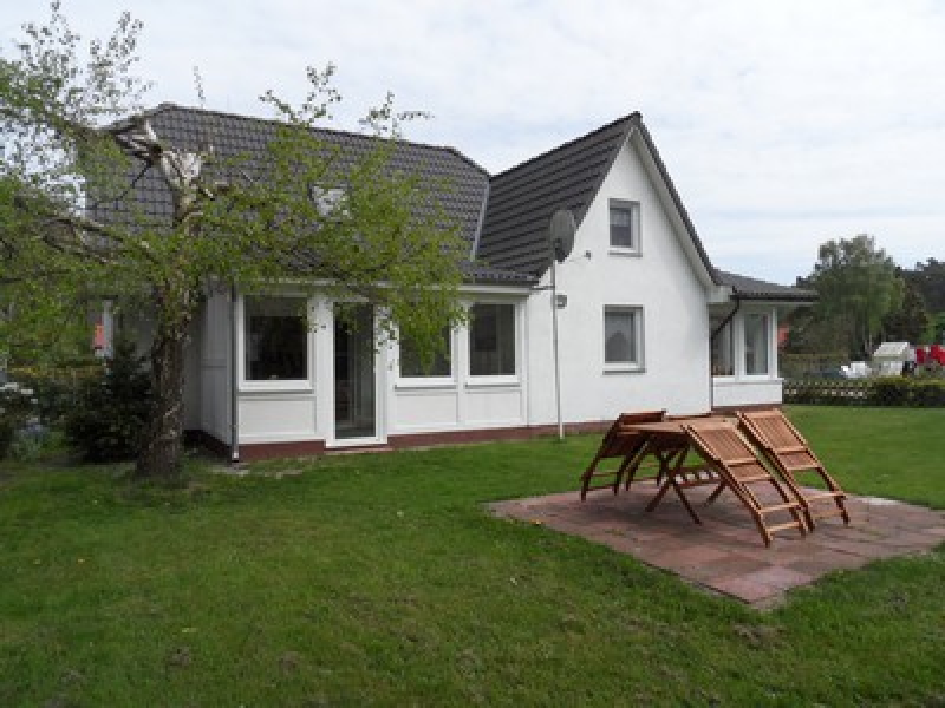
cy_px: 354
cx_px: 472
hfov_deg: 71.6
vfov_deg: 56.8
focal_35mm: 24
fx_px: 655
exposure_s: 1/500
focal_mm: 3.9
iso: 80
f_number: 4.6
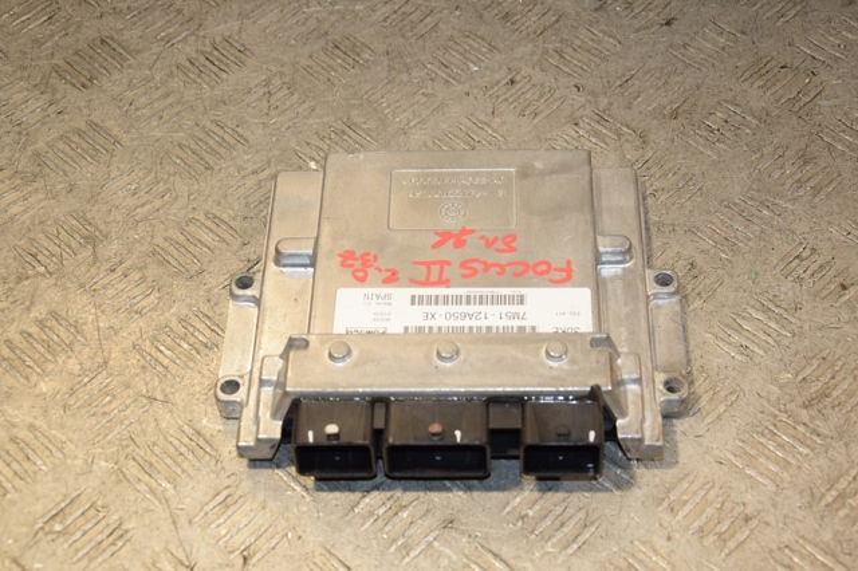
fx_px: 1608
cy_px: 286
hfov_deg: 29.9
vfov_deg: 20.1
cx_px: 429
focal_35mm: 68
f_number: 5.6
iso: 800
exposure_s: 1/200
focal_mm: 45
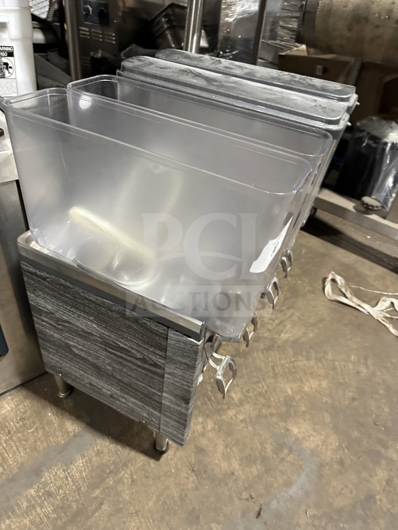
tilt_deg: -36.7
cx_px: 199
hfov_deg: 56.8
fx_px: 368
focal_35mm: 24
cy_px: 265
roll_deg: -9.4
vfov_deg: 71.6
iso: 500
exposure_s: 1/60
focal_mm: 6.86
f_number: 1.78
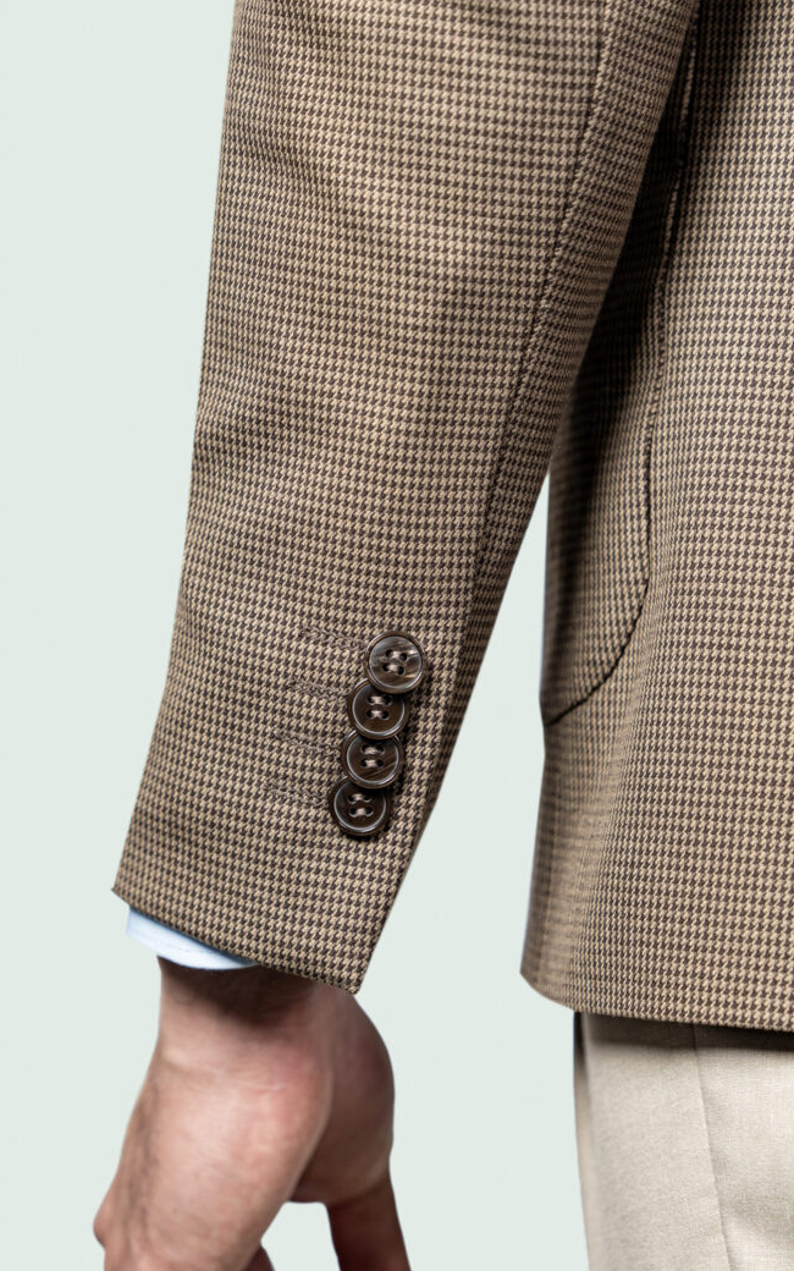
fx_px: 3739
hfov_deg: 12.1
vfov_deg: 19.3
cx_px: 392
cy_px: 634
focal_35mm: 108
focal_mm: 70
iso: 100
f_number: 2.8
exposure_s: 1/100
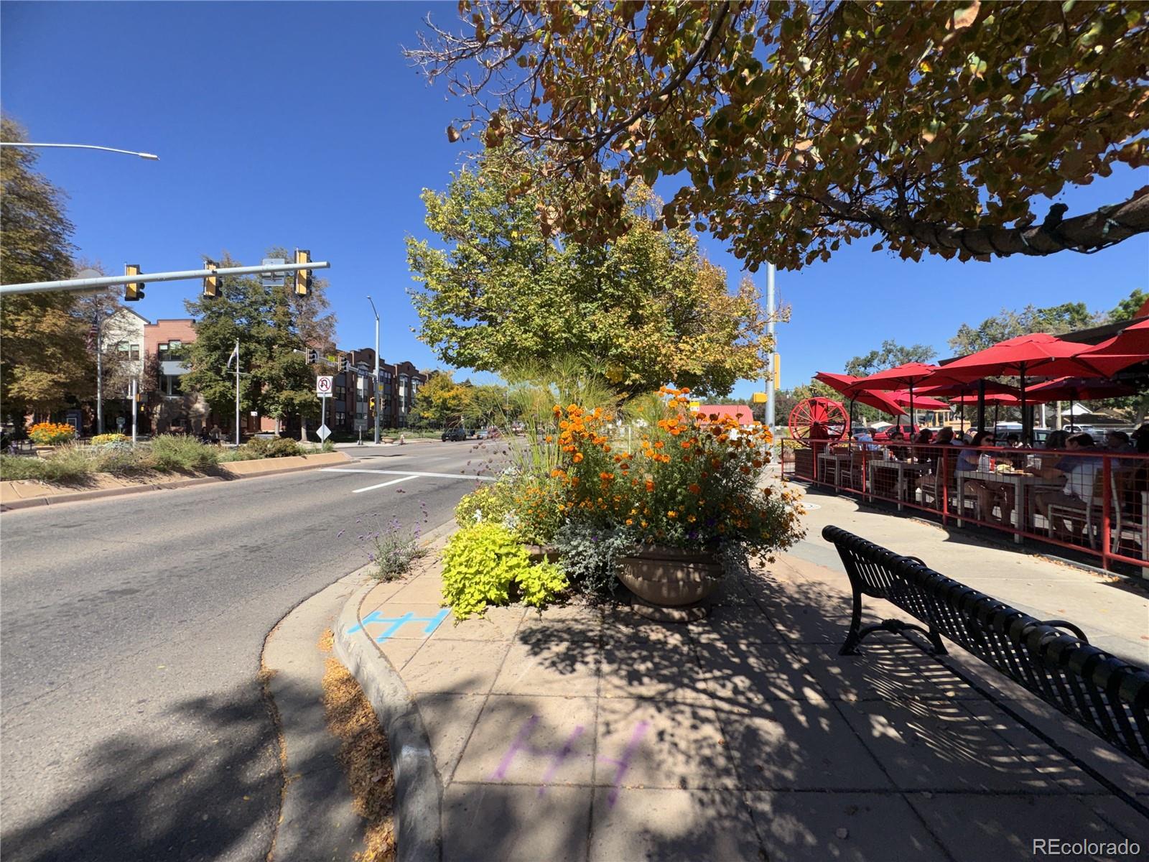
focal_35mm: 14
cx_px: 574
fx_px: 465
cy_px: 431
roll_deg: -0.4
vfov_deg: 85.7
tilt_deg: -0.2
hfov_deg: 102.1
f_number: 2.2
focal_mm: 2.22
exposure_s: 1/1976
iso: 32
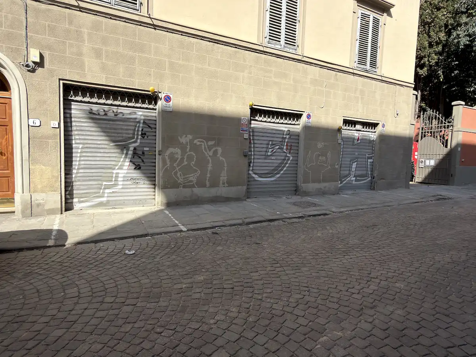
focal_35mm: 20
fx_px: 275
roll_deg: -2.0
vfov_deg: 66.0
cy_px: 178
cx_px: 238
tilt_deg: -4.9
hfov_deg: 81.7
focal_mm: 2.22
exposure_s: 1/476
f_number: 2.2
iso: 16
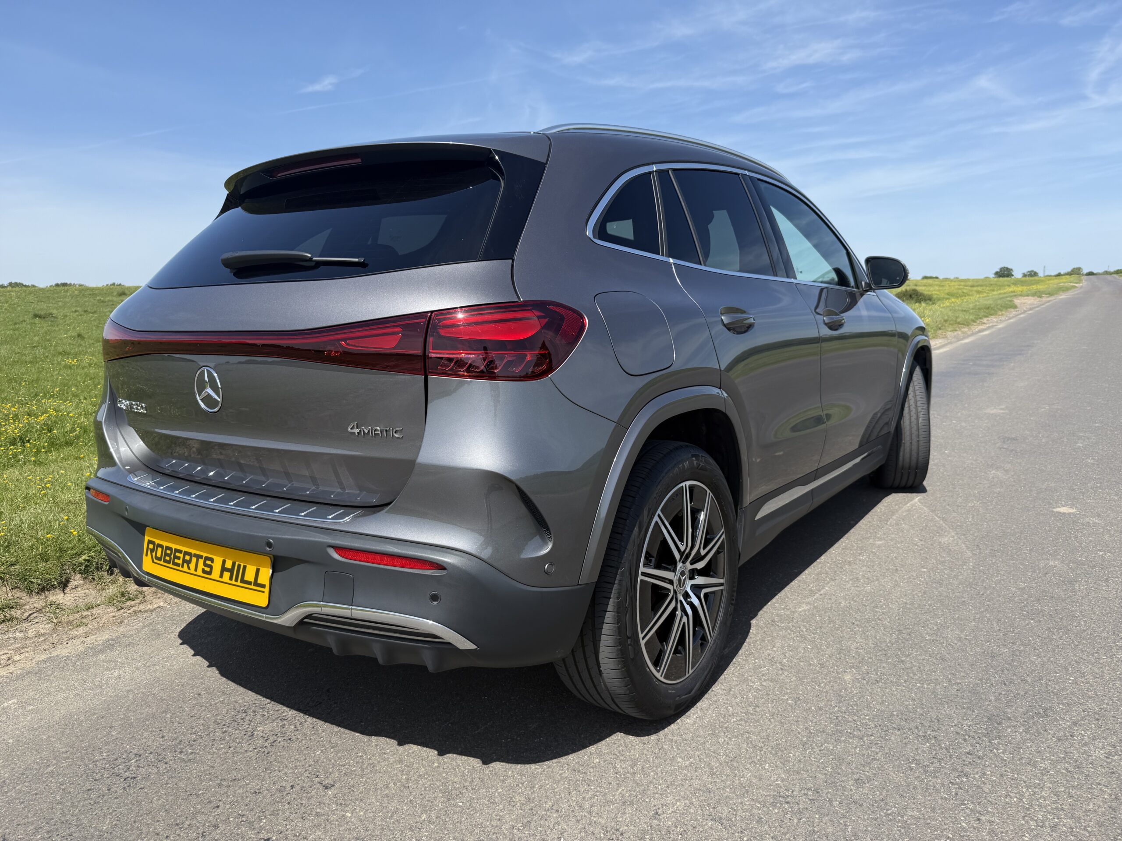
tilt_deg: -7.2
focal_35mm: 24
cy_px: 420
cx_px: 561
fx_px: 778
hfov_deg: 71.6
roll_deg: +0.3
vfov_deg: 56.8
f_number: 1.78
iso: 80
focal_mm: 6.76
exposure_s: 1/3279
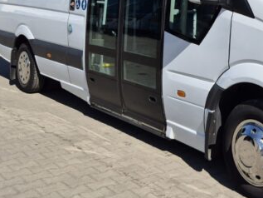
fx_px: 441
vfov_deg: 24.2
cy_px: 2
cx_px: 224
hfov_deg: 32.0
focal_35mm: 58
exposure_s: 1/3333
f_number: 1.8
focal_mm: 5.4
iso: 25
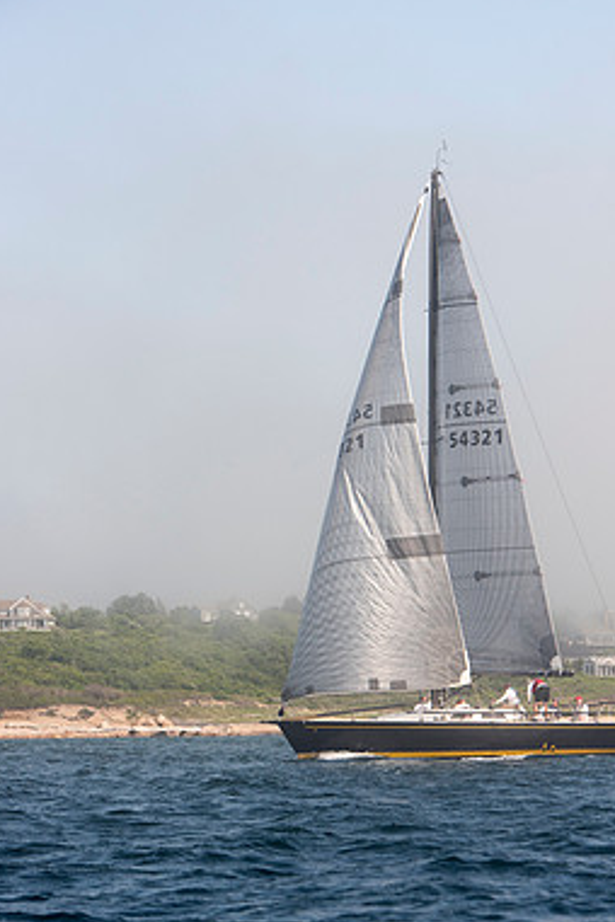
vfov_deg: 14.3
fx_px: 3690
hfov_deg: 9.5
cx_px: 332
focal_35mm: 144
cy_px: 477
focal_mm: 122
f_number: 7.1
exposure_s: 1/1600
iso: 320
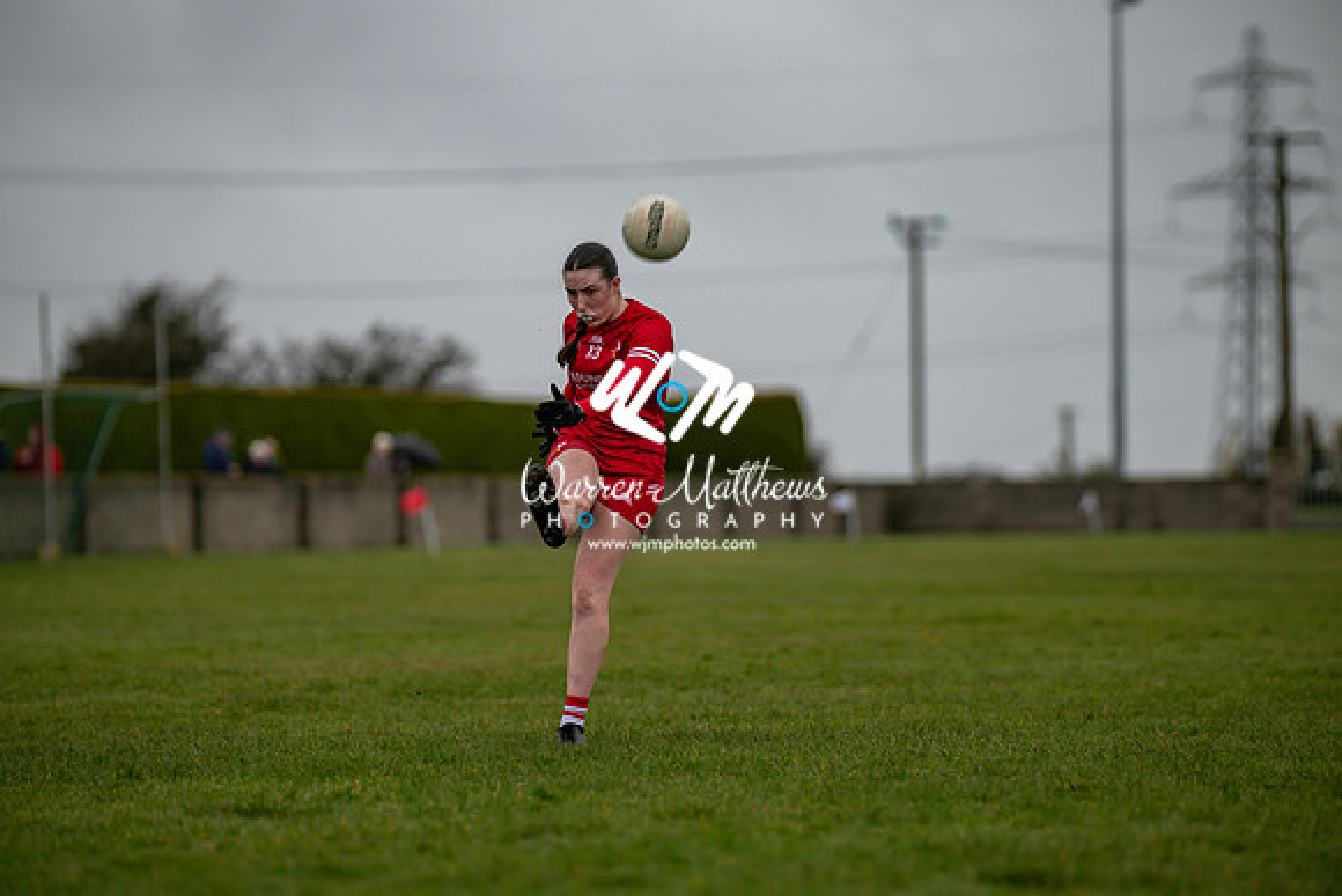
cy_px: 448
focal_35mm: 220
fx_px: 8203
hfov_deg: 9.4
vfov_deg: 6.2
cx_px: 671
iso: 360
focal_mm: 220
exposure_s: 1/1000
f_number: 2.8
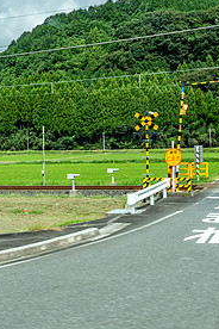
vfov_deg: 32.4
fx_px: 566
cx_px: 64
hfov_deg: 21.8
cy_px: 178
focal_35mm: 62
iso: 90
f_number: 5.6
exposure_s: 1/250
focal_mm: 28.5
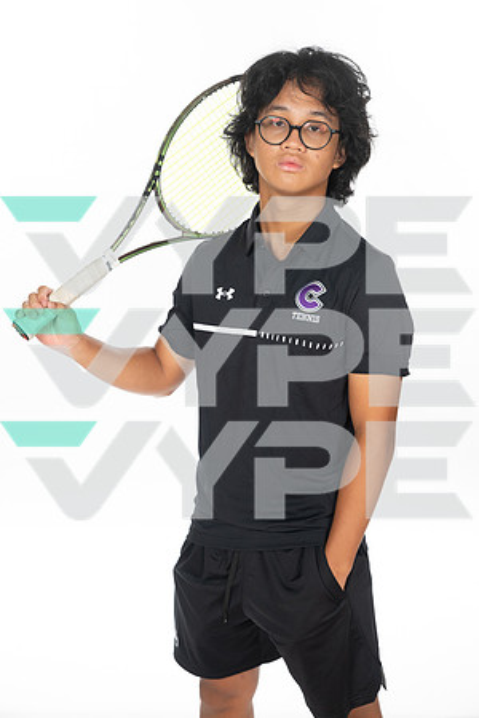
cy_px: 359
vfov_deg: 36.2
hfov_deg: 24.6
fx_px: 1098
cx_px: 240
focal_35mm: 55
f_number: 7.1
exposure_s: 1/320
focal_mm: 55
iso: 800
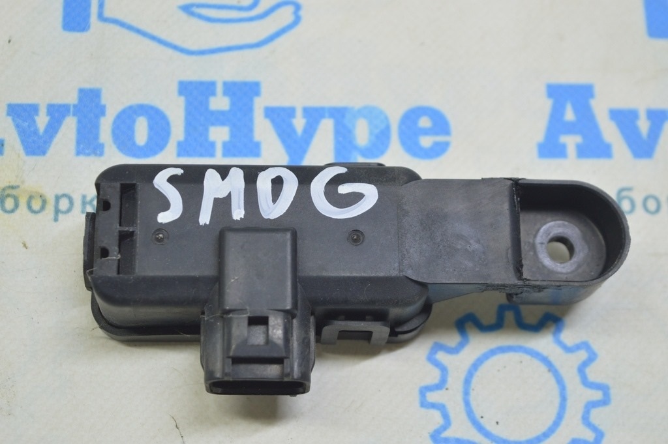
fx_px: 1335
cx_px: 334
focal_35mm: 72
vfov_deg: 18.9
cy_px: 222
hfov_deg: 28.1
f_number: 5.6
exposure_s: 1/20
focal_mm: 48
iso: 400
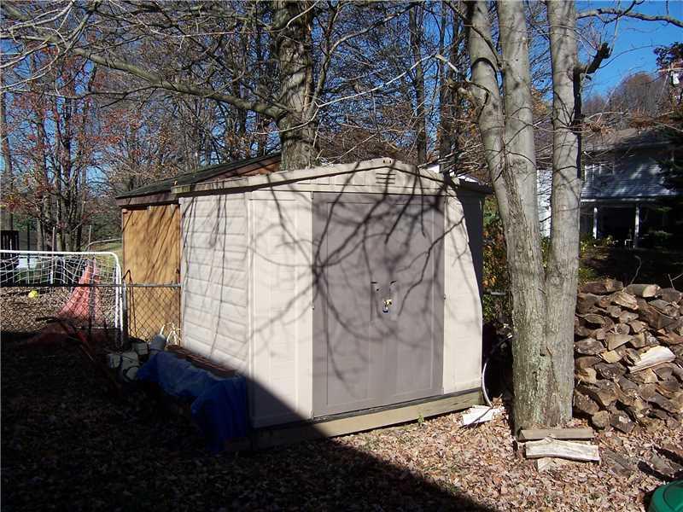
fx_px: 651
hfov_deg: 55.4
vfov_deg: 42.9
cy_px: 256
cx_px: 342
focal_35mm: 33
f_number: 4
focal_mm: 5.5
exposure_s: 1/750
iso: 80
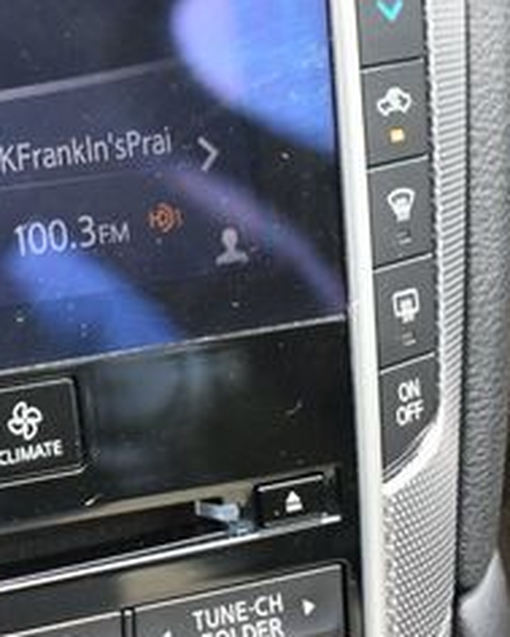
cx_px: -289
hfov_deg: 15.0
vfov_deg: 20.1
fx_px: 1772
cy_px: 97
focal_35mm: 94
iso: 560
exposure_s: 1/250
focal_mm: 25
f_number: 4
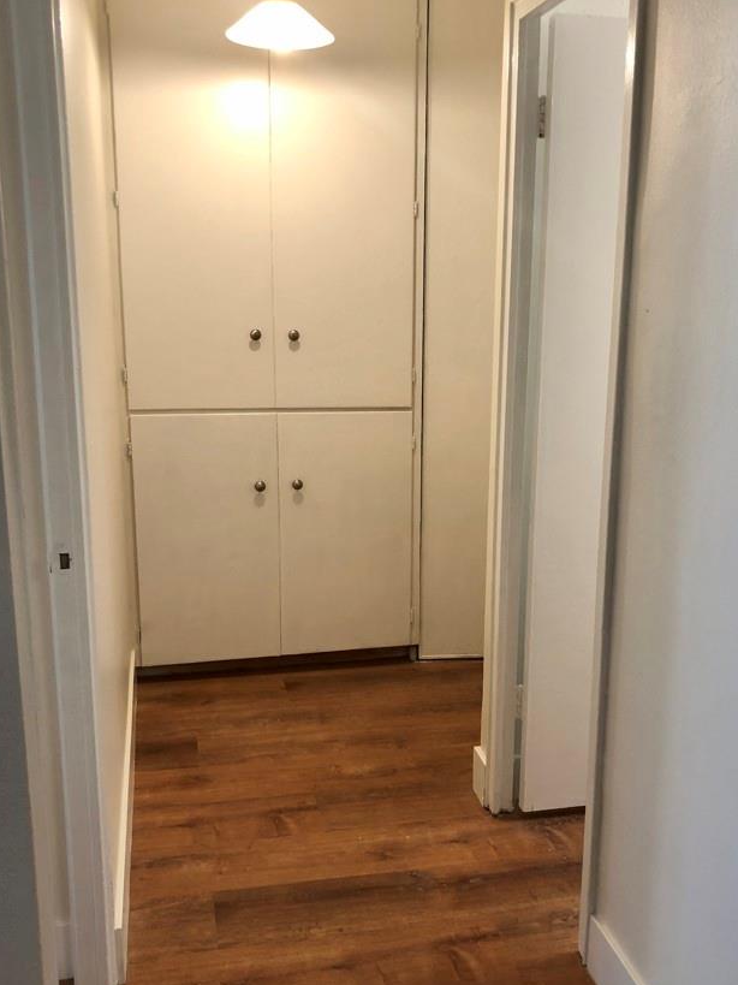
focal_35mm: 35
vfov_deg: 52.6
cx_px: 432
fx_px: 995
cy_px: 499
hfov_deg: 40.6
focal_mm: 3.99
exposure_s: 1/24
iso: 32
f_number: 1.8
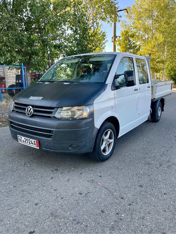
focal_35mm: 25
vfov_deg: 69.4
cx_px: 88
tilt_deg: -12.5
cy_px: 117
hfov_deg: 54.9
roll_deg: +0.3
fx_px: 170
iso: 32
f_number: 1.6
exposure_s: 1/283
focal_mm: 5.1
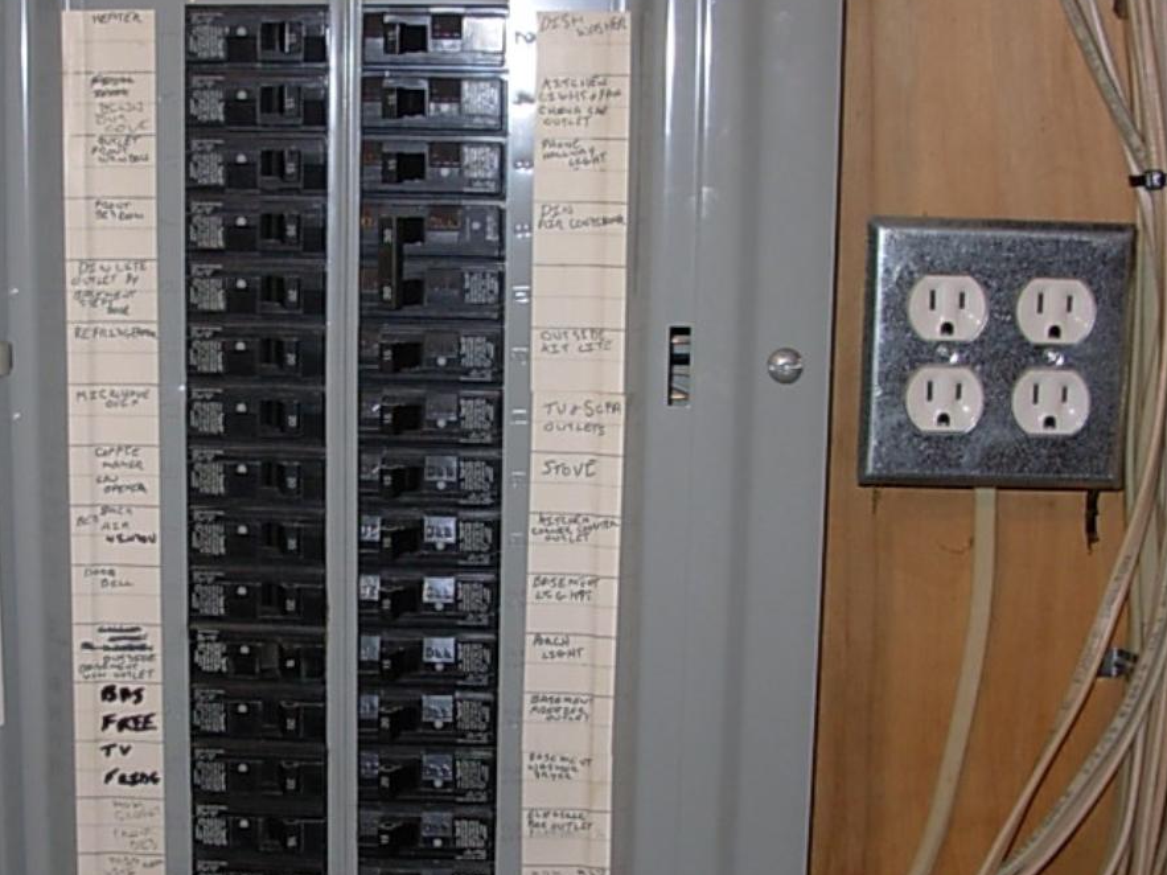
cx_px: 378
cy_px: 484
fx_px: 2090
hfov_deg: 30.9
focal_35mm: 62
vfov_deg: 23.6
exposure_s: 1/32
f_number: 2.9
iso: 50
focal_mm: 6.3
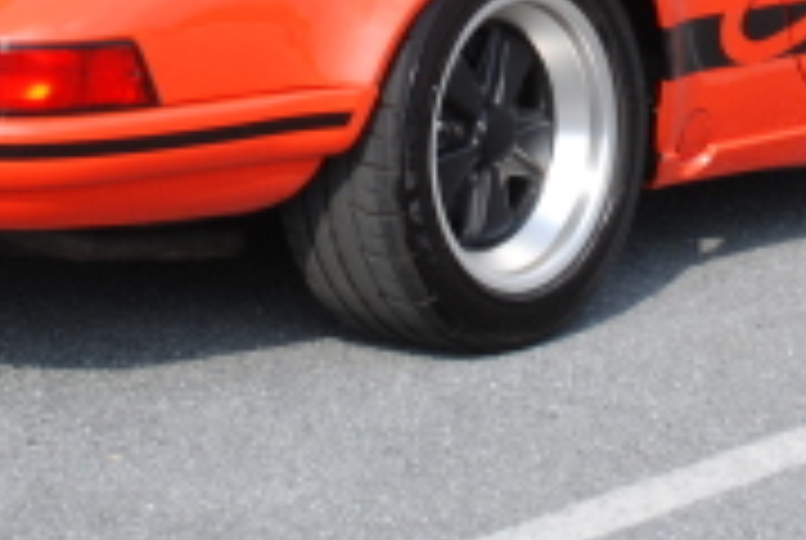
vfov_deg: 6.7
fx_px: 4575
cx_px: 493
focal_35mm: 204
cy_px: -274
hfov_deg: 10.1
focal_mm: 38
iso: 100
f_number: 13
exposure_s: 1/60
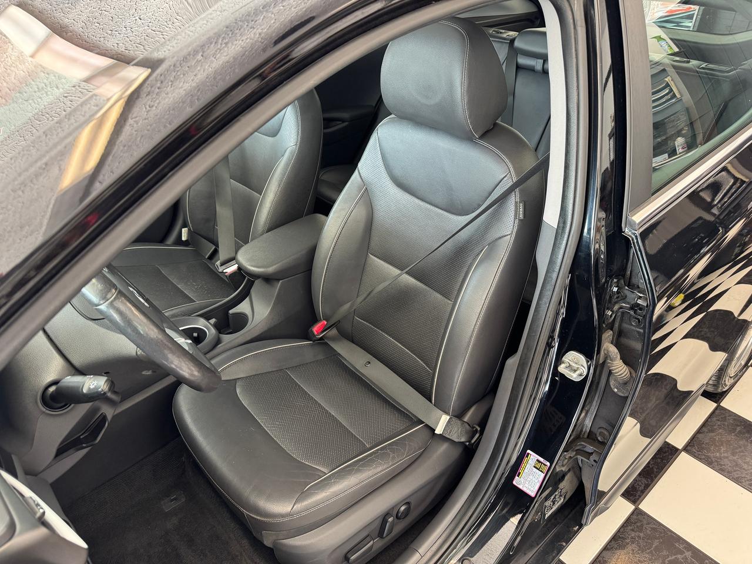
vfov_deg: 56.8
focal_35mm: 24
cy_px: 282
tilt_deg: -33.9
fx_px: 521
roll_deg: -0.8
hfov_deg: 71.6
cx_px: 376
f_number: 1.78
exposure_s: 1/60
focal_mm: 6.76
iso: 250
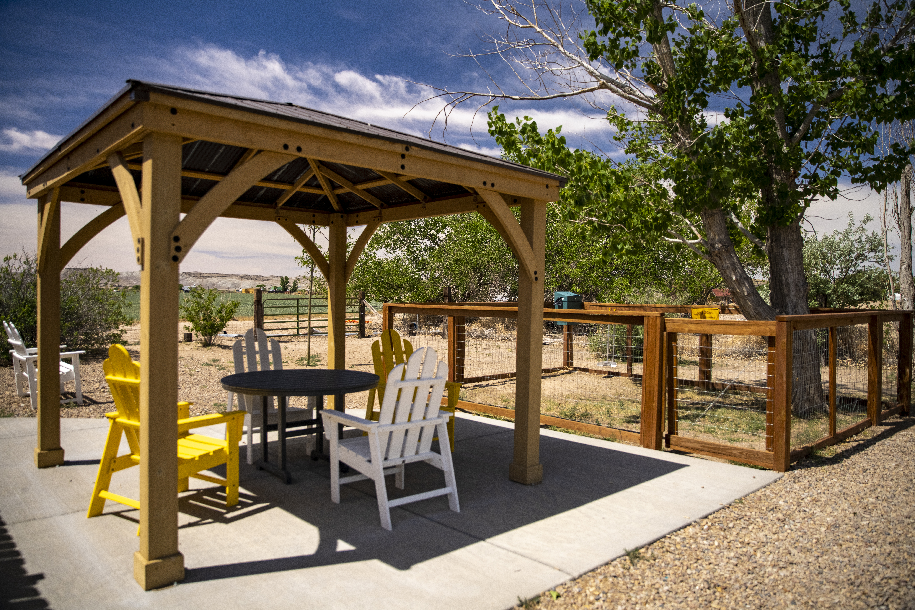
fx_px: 610
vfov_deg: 53.1
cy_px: 305
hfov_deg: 73.7
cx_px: 458
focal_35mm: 24
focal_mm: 24
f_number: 2.8
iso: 500
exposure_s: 1/4000
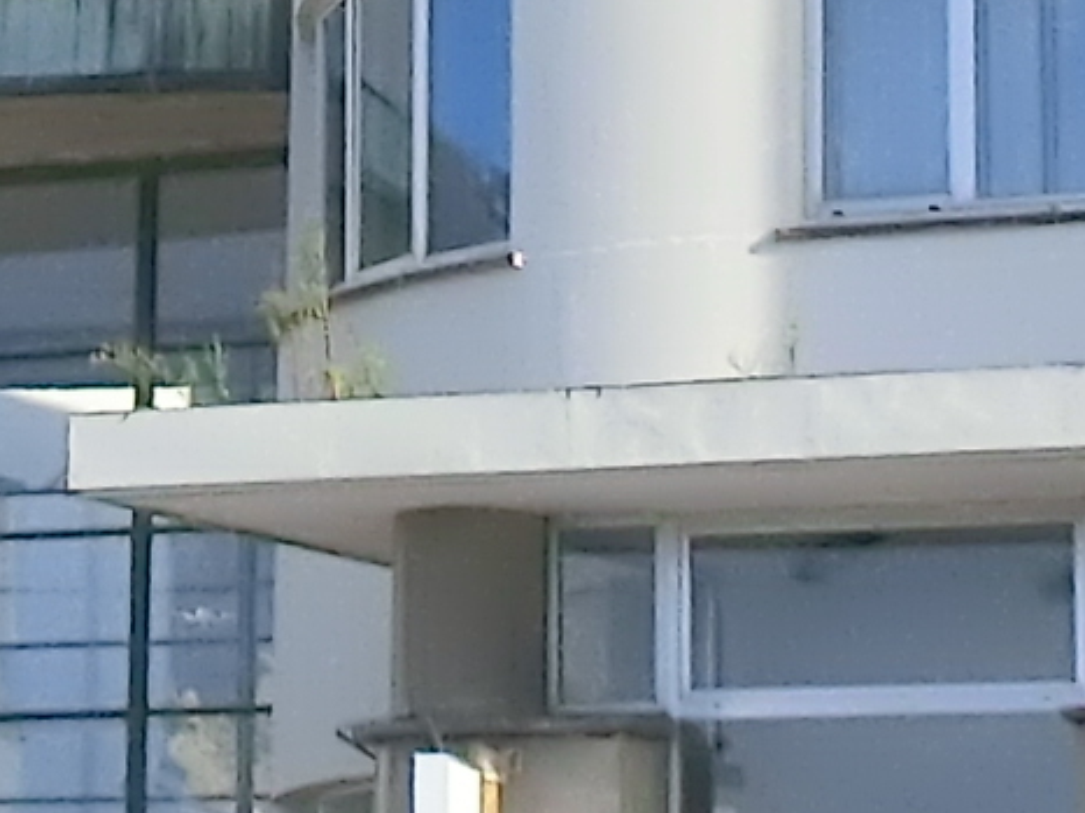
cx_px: -98
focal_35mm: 188
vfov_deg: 7.6
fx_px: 5890
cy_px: -648
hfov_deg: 10.4
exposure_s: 1/200
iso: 160
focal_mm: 4.24
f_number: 7.9
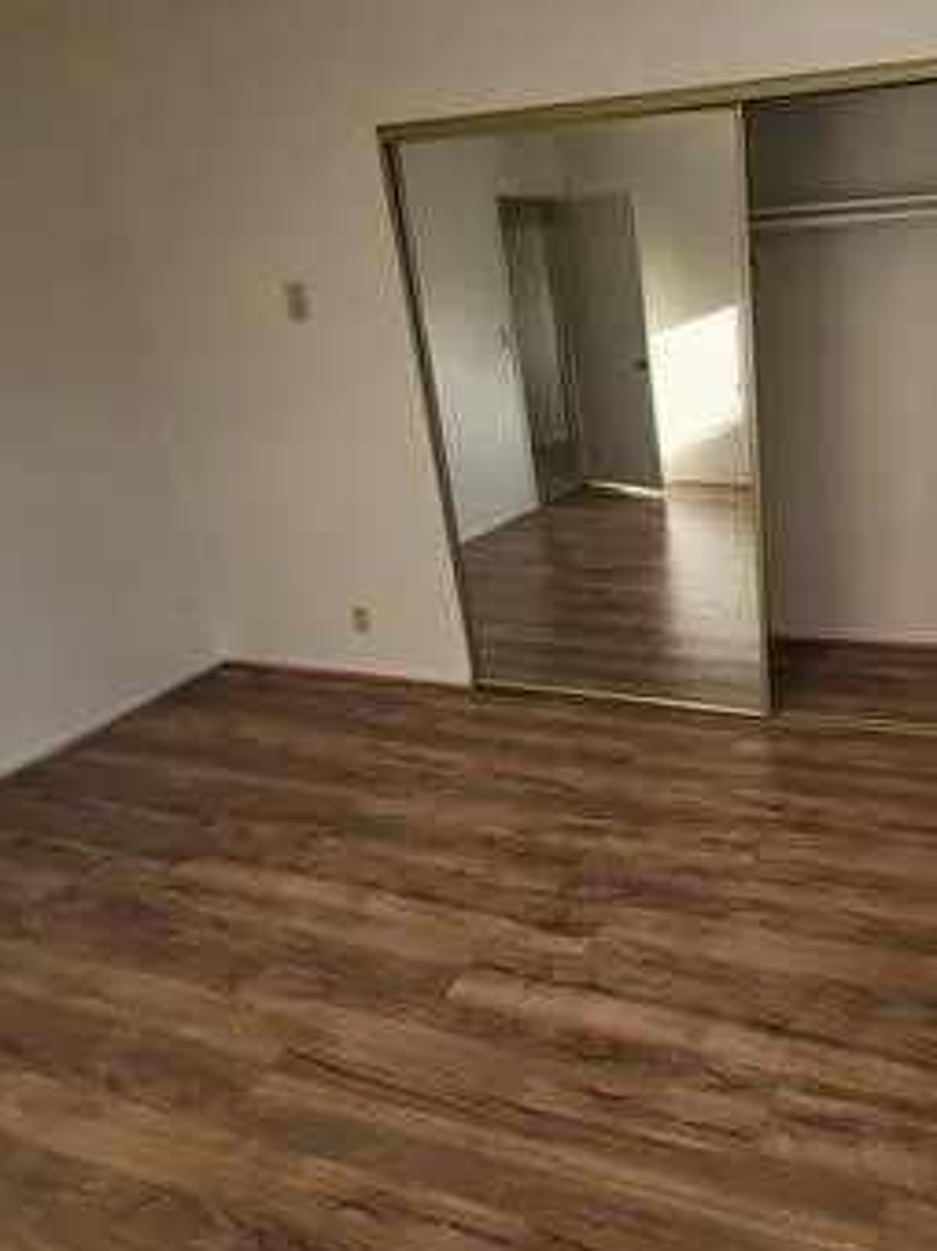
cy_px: 546
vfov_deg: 73.6
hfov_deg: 54.4
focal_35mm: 23
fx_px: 831
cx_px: 764
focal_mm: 2.2
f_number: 2.2
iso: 80
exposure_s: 1/60
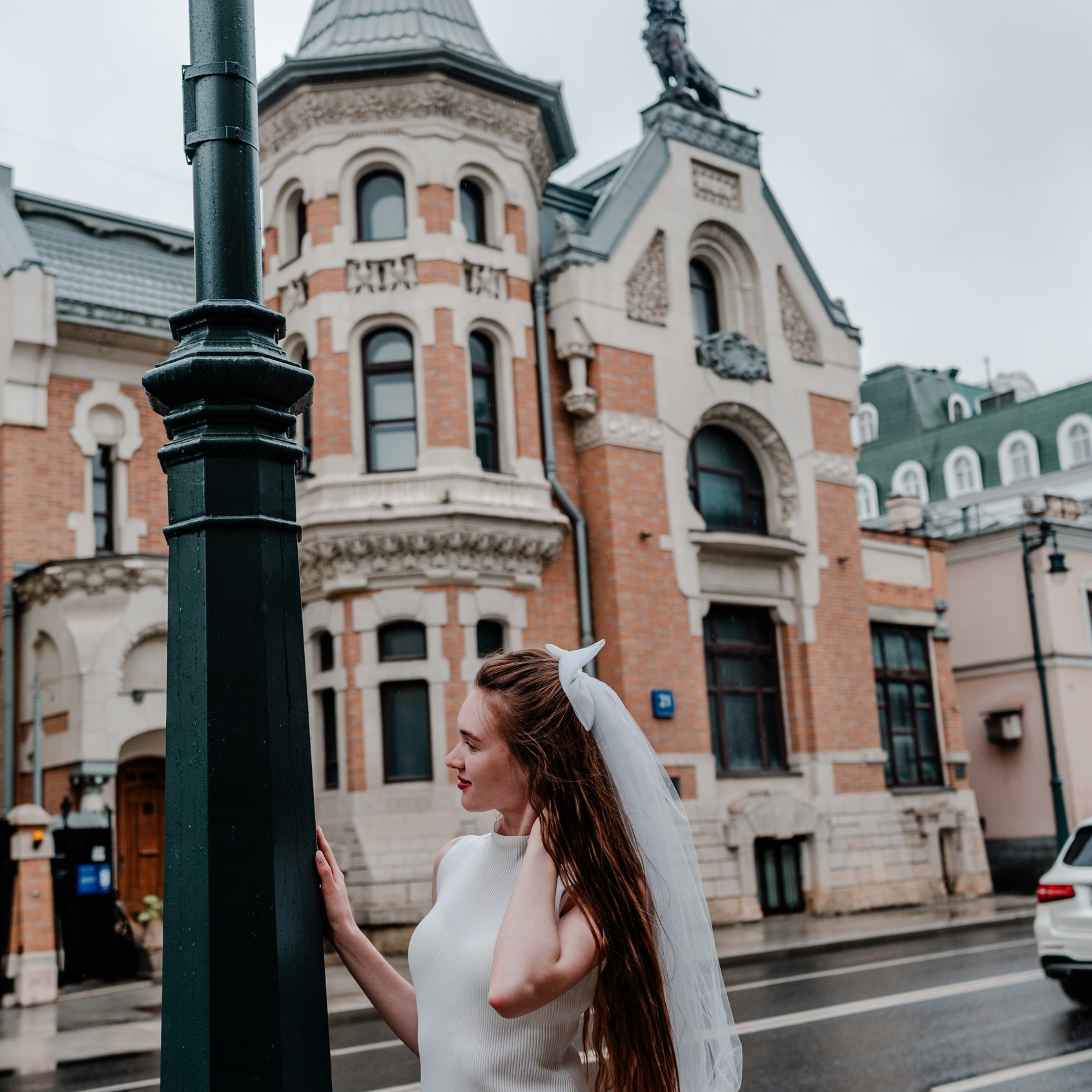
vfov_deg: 37.6
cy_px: 551
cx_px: 549
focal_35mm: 45
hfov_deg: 37.6
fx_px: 1606
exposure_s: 1/500
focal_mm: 35
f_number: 4.5
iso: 100
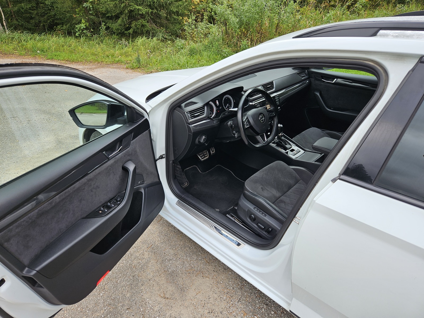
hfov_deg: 73.9
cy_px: 159
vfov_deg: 58.9
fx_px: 282
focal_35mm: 23
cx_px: 212
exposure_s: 1/252
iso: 25
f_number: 1.8
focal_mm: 5.4
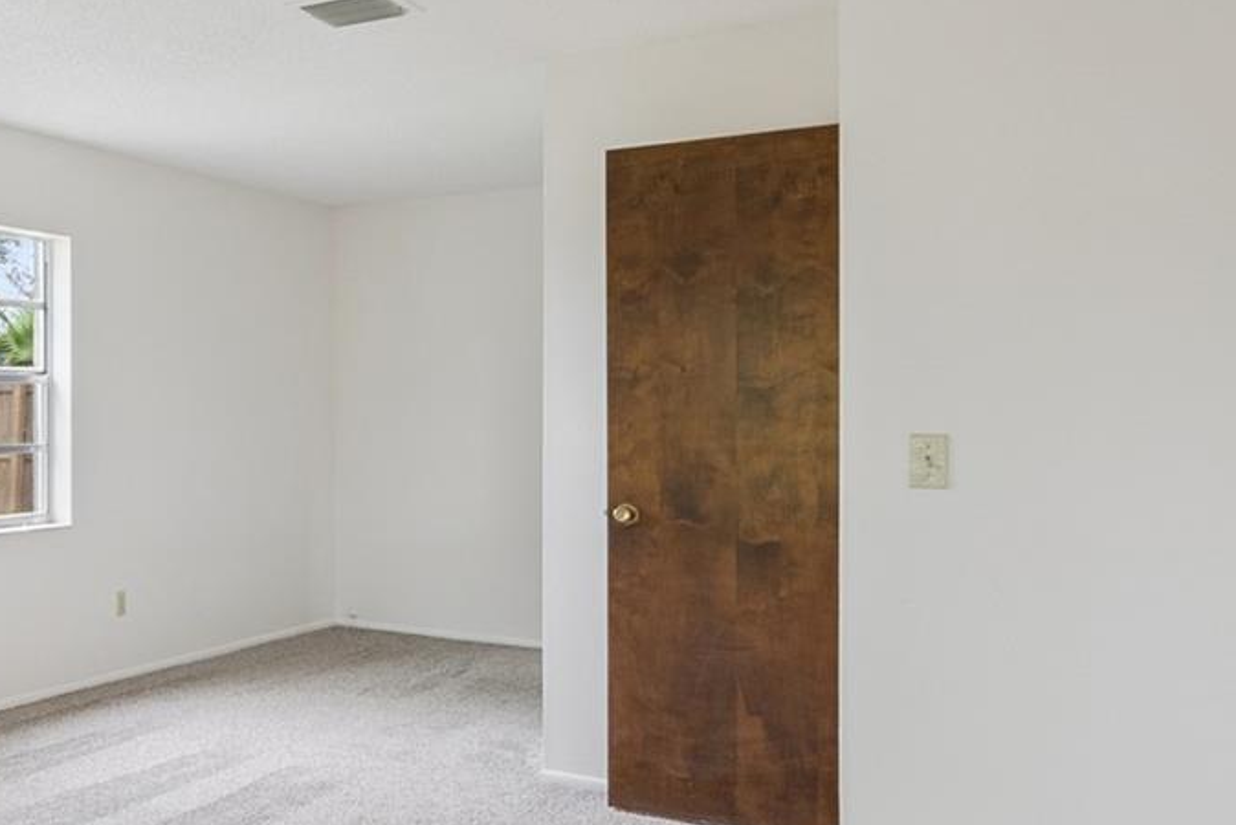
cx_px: 35
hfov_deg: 44.2
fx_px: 1305
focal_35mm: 38
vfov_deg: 35.1
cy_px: 412
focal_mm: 16
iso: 800
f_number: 9
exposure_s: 1/50
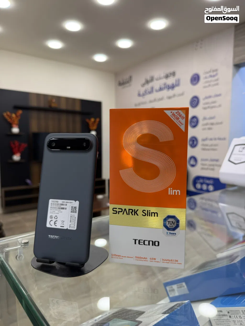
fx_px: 226
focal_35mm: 24
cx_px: 122
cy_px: 163
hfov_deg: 56.8
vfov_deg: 71.6
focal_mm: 6.76
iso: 80
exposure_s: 1/218
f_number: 1.78
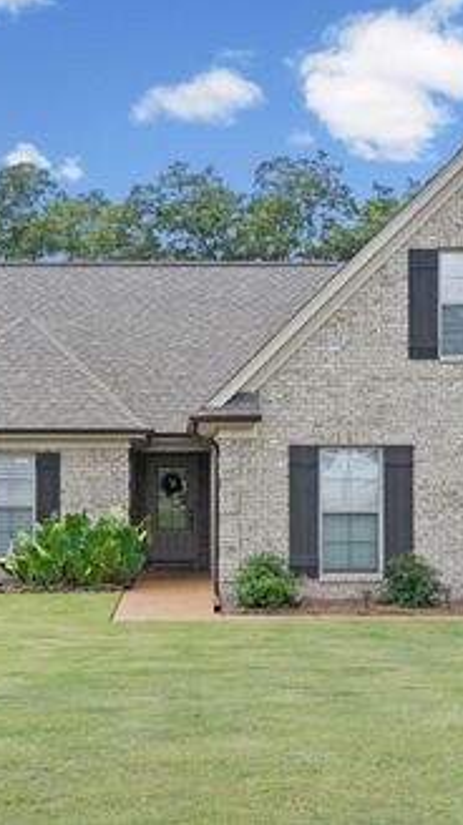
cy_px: 410
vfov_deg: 37.2
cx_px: 234
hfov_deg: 21.4
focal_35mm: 56
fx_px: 1225
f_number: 9
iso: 800
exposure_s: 1/160
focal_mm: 35
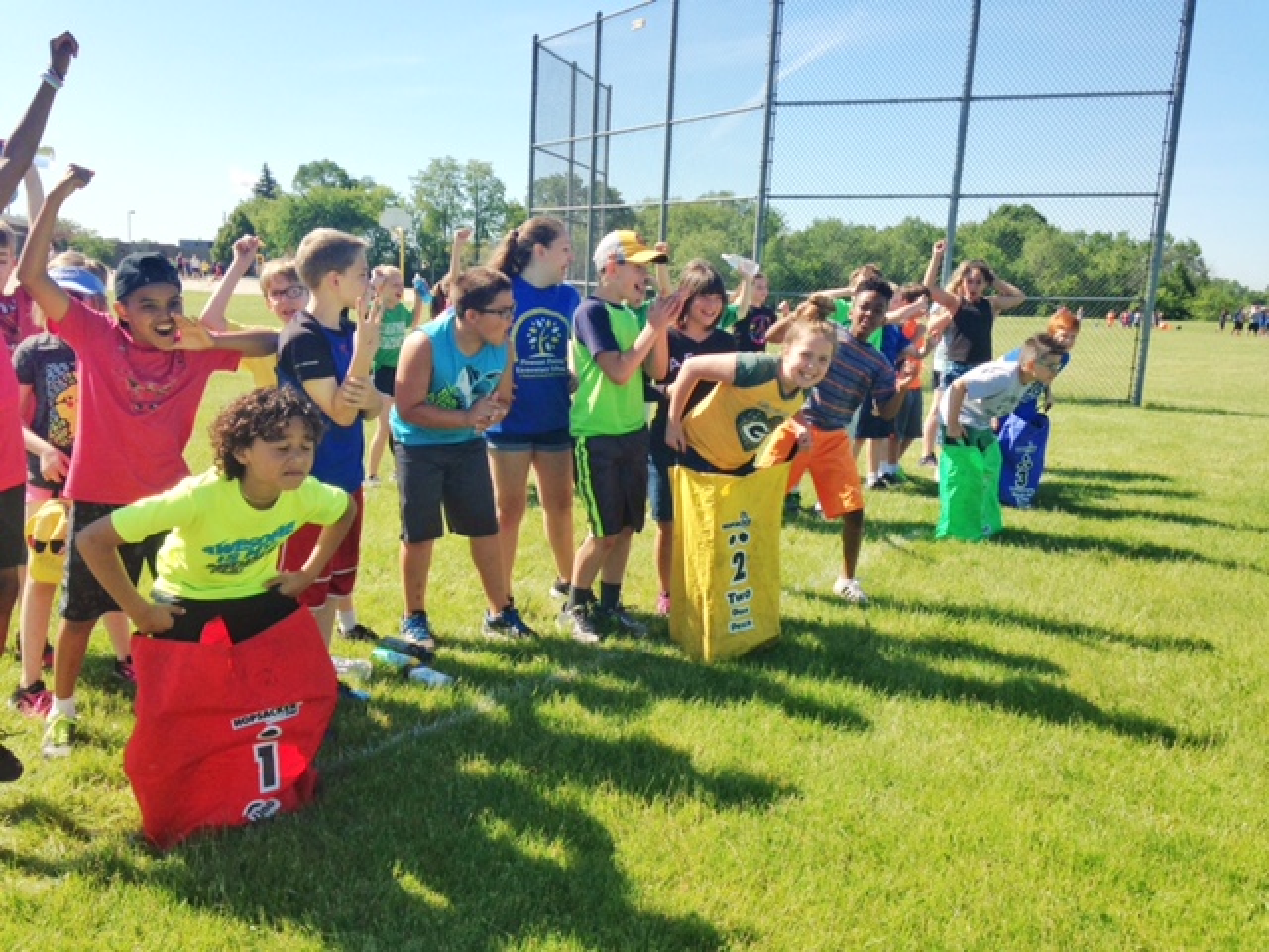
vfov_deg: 42.9
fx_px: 1210
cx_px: 634
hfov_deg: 55.4
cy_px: 476
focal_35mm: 33
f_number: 2.4
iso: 50
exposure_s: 1/1205
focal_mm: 4.12
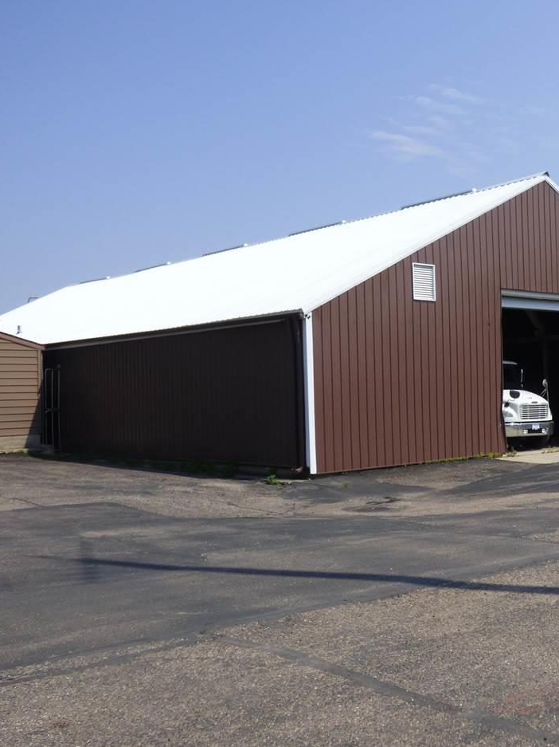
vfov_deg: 45.8
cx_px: 455
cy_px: 375
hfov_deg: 34.0
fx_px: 883
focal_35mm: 41
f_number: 3.3
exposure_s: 1/1600
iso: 100
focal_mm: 5.29
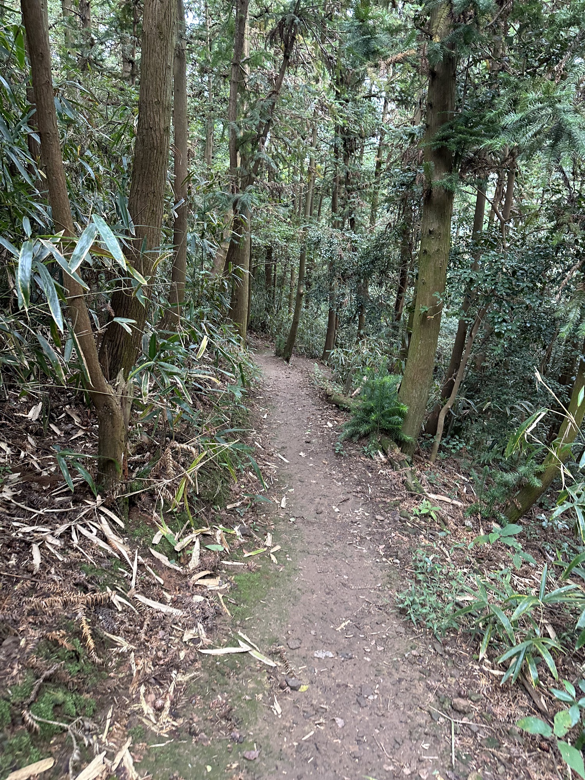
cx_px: 292
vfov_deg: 71.6
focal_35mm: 24
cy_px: 390
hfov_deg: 56.8
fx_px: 541
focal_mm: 6.86
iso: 250
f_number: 1.78
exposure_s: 1/121
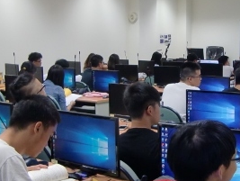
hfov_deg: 28.5
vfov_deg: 22.0
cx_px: 183
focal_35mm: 67
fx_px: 465
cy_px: 105
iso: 200
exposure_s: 1/60
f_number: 2.6
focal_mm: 4.9
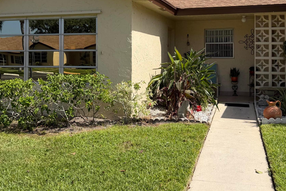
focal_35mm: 43
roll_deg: -0.1
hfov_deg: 45.4
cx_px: 140
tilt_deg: +1.1
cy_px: 52
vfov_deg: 30.8
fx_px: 342
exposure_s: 1/4167
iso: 80
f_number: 1.78
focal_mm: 6.76
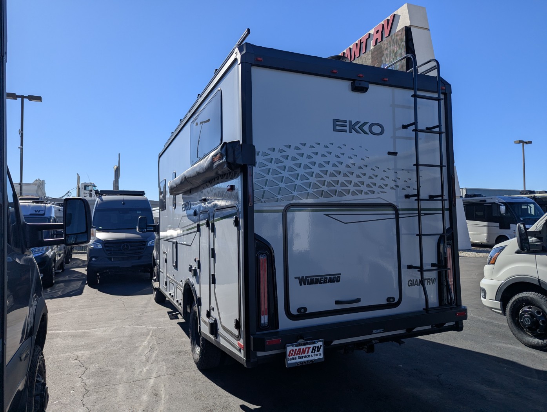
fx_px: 380
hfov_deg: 71.5
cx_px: 274
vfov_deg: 56.9
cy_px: 206
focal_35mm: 24
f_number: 1.85
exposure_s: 1/2358
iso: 45
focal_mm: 6.81
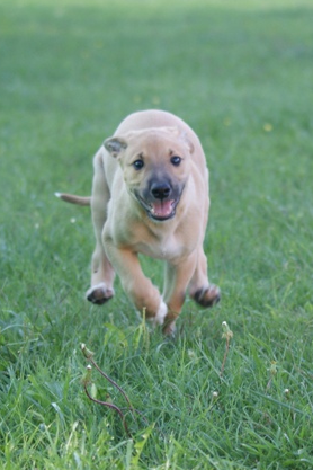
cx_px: 156
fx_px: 1578
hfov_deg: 11.3
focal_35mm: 121
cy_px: 231
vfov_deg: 16.9
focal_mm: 70
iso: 320
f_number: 4
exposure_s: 1/250
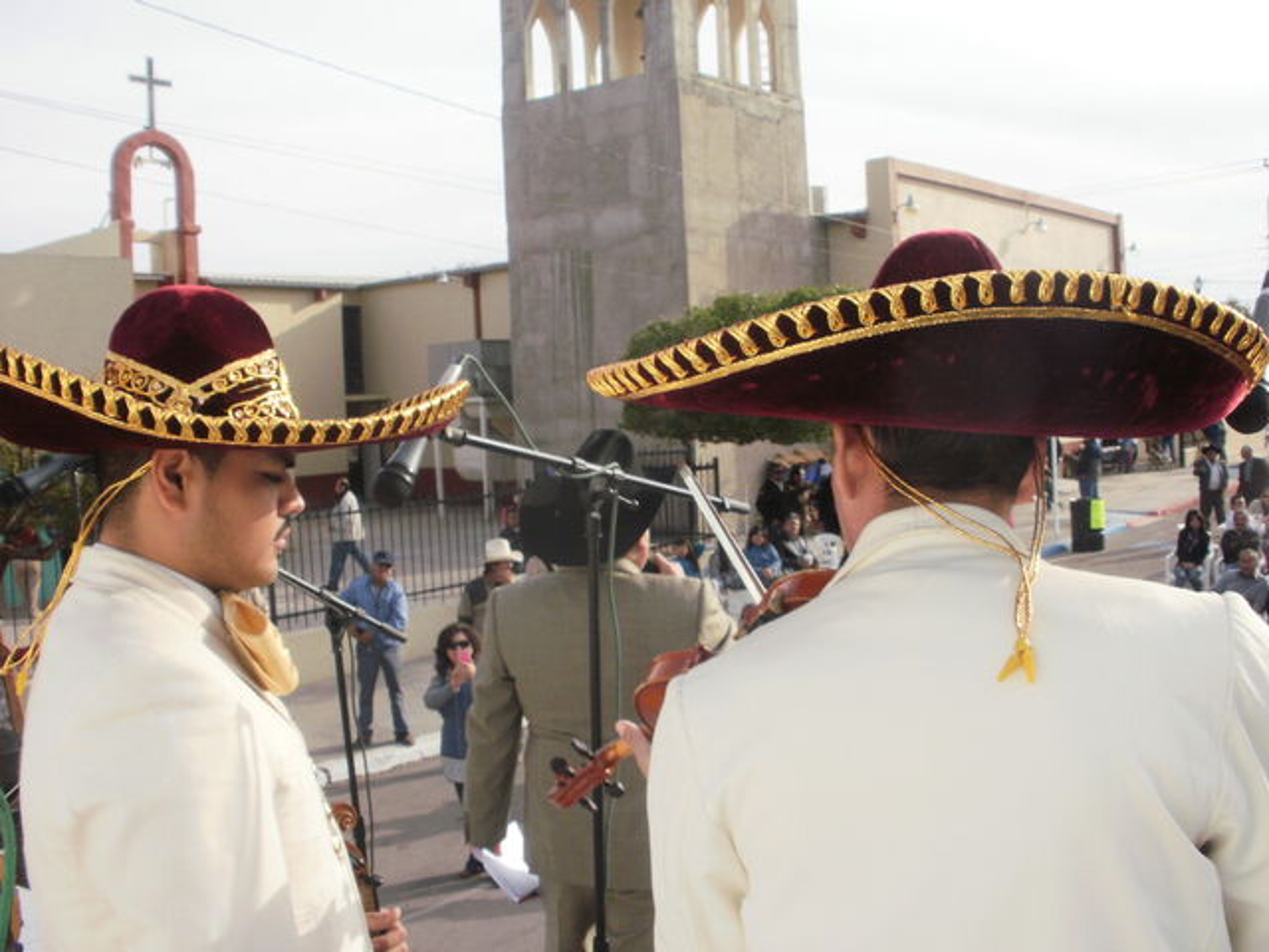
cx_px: 634
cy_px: 476
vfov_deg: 39.7
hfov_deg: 51.4
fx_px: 1320
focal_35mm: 36
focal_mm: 6.3
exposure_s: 1/320
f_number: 5.6
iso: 100
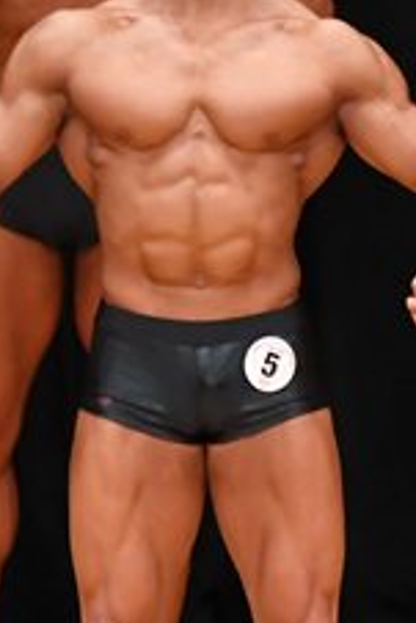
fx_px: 16890
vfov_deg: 2.1
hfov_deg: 1.4
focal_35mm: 976
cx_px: 558
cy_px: 380
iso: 4000
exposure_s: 1/400
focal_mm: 190
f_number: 5.6
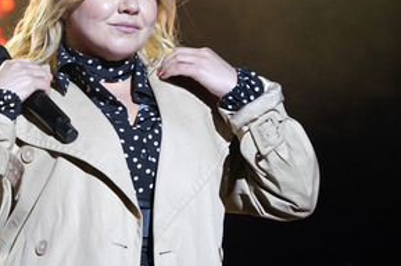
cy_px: 79
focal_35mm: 175
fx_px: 1947
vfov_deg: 7.8
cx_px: 130
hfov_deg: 11.7
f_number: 4.5
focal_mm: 112
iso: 2000
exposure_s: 1/125
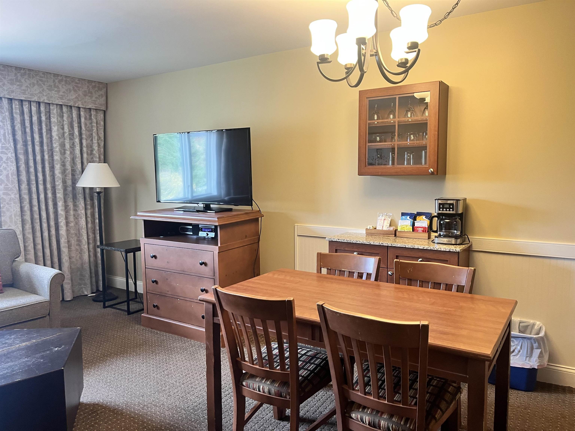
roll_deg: +0.0
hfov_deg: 67.3
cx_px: 288
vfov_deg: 53.1
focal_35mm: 26
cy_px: 216
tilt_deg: -5.5
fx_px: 432
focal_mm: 5.1
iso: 100
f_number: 1.6
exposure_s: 1/60
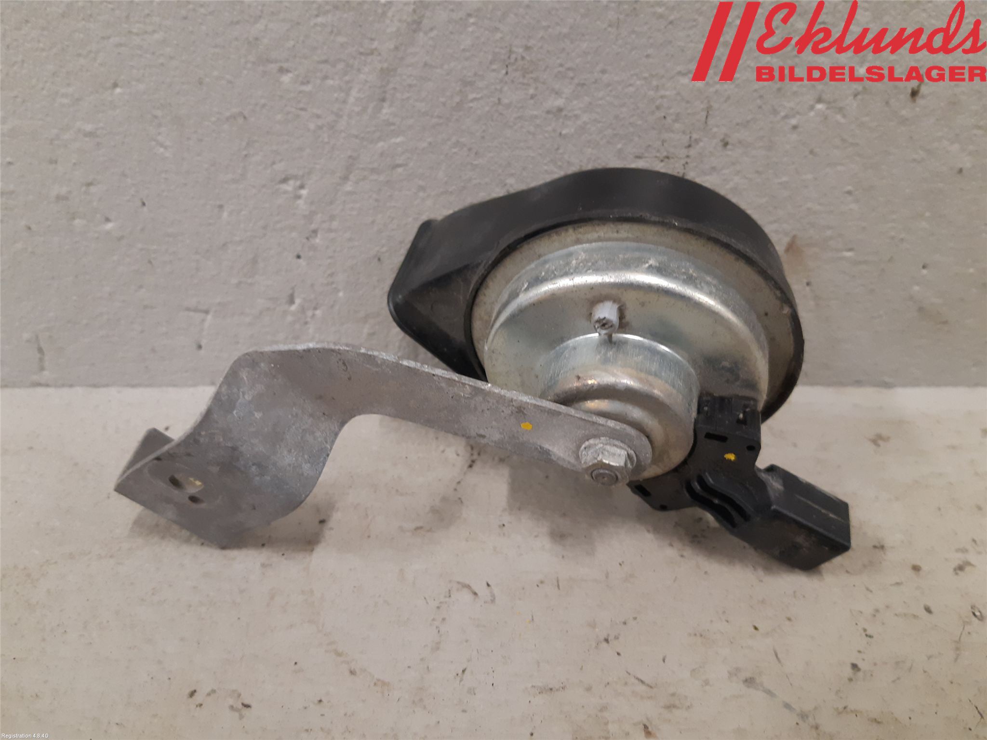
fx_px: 741
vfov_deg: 53.1
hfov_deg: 67.3
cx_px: 494
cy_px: 370
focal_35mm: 26
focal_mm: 3.93
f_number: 1.7
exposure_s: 1/50
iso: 200
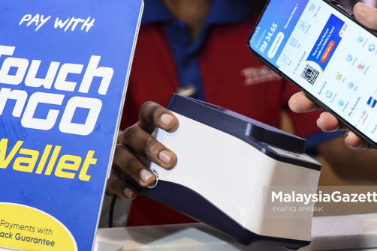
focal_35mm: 76
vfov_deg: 18.0
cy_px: 119
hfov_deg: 26.6
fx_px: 796
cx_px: 192
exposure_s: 1/160
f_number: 3.5
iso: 1600
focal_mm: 56
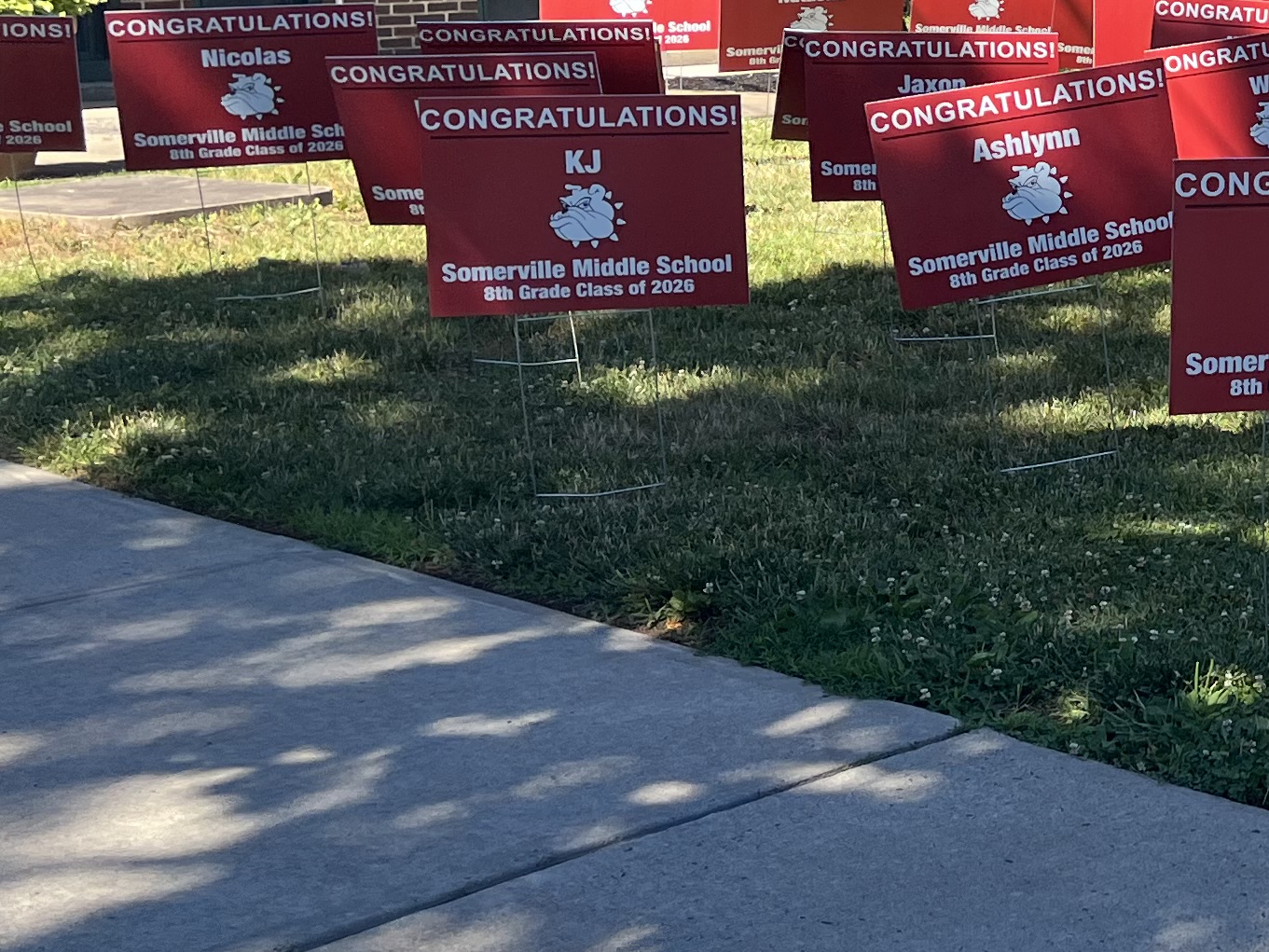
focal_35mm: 77
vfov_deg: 18.7
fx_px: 2823
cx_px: 1730
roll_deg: +3.6
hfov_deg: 22.2
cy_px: 50
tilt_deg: -2.6
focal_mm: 5.1
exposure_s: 1/1075
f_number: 1.6
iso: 50
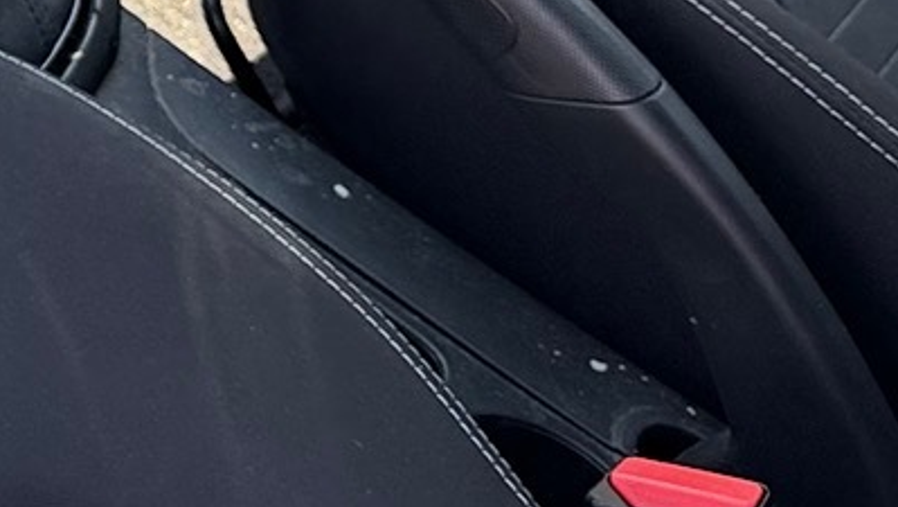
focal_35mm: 132
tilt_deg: -31.2
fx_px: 3145
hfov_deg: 14.5
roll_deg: +0.1
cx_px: -650
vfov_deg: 8.7
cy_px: -543
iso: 100
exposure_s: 1/543
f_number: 1.78
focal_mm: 6.76
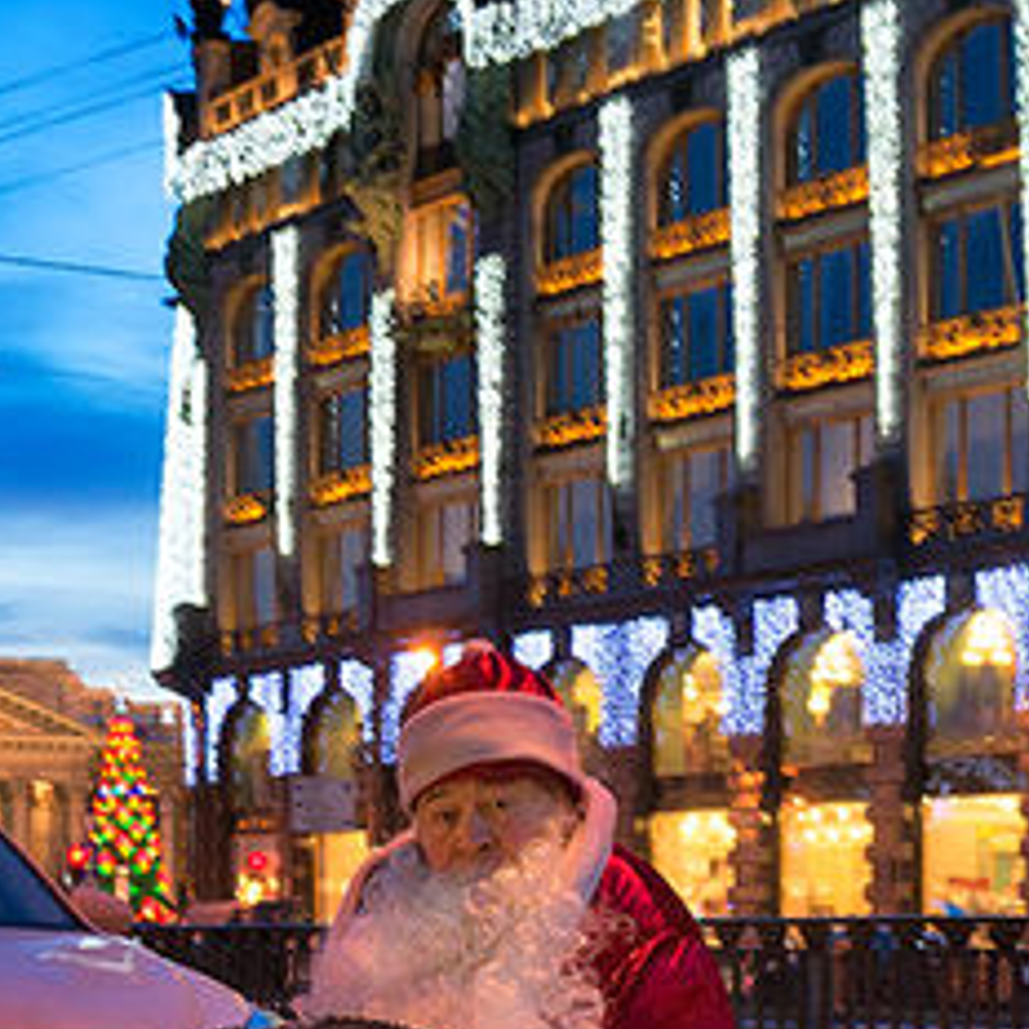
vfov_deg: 21.6
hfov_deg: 21.6
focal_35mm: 79
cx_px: 204
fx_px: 2657
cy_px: 823
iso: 500
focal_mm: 16
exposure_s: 1/20
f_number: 4
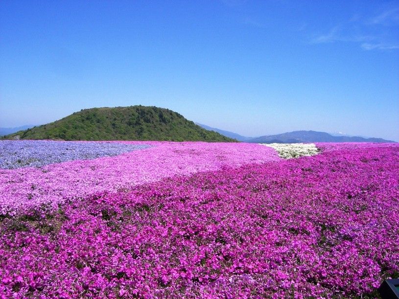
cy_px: 150
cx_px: 200
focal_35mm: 38
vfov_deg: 37.7
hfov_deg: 49.0
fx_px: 438
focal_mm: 6.2
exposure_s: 1/640
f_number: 4.3
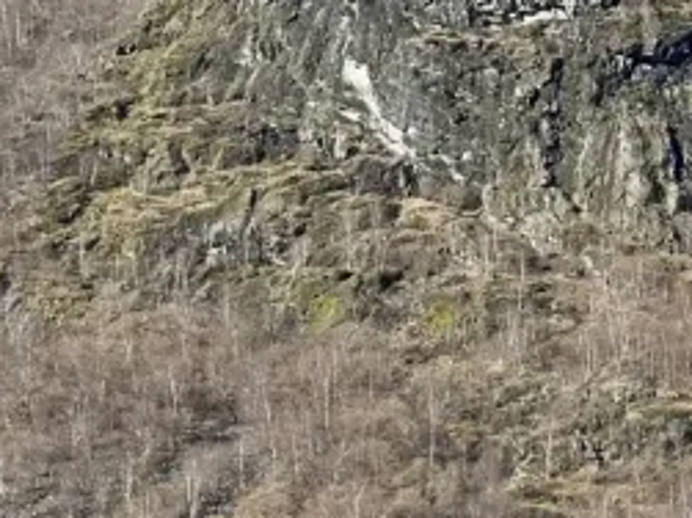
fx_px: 3437
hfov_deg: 10.9
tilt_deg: +6.9
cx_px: 1177
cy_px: 872
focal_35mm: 172
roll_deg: +0.3
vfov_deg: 8.4
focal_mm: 6.86
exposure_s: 1/2532
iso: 64
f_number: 1.78
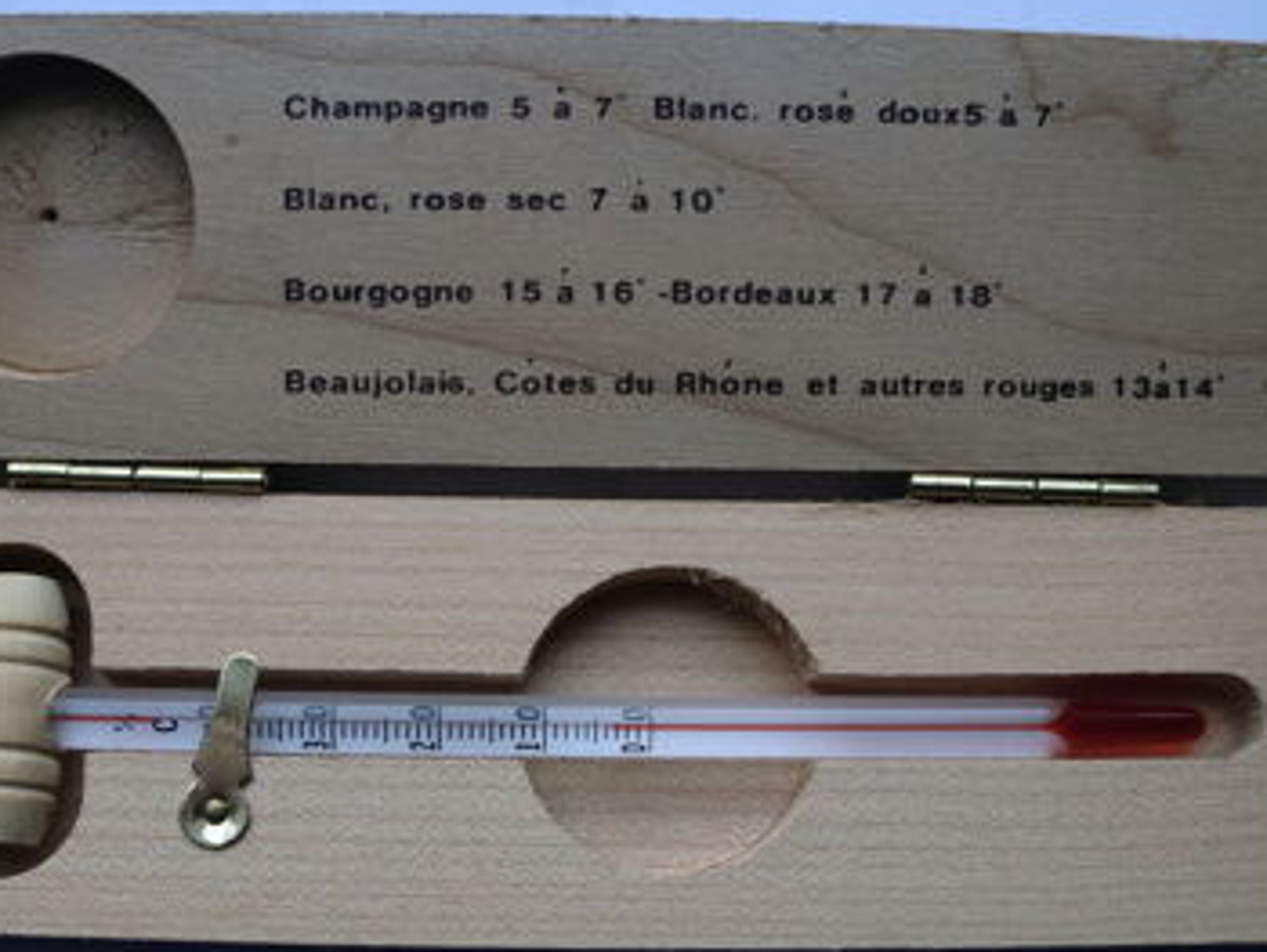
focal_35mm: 48
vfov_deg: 30.3
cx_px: 557
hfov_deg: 39.6
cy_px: 489
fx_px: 1758
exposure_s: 1/100
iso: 64
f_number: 3.1
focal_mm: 6.3
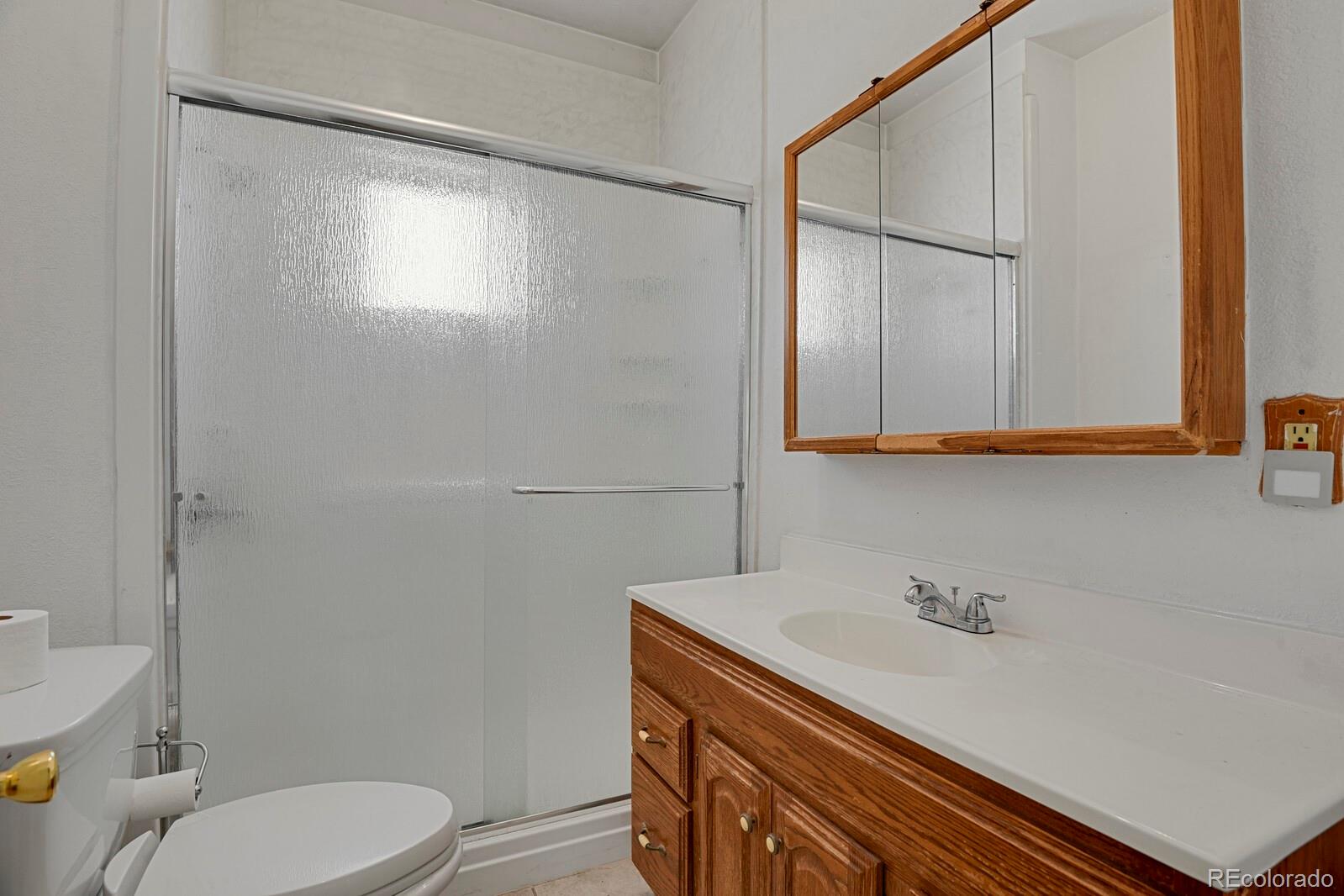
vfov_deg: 70.4
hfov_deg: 93.3
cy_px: 448
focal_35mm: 17
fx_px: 635
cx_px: 672
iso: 250
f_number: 8
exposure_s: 2
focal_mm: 17
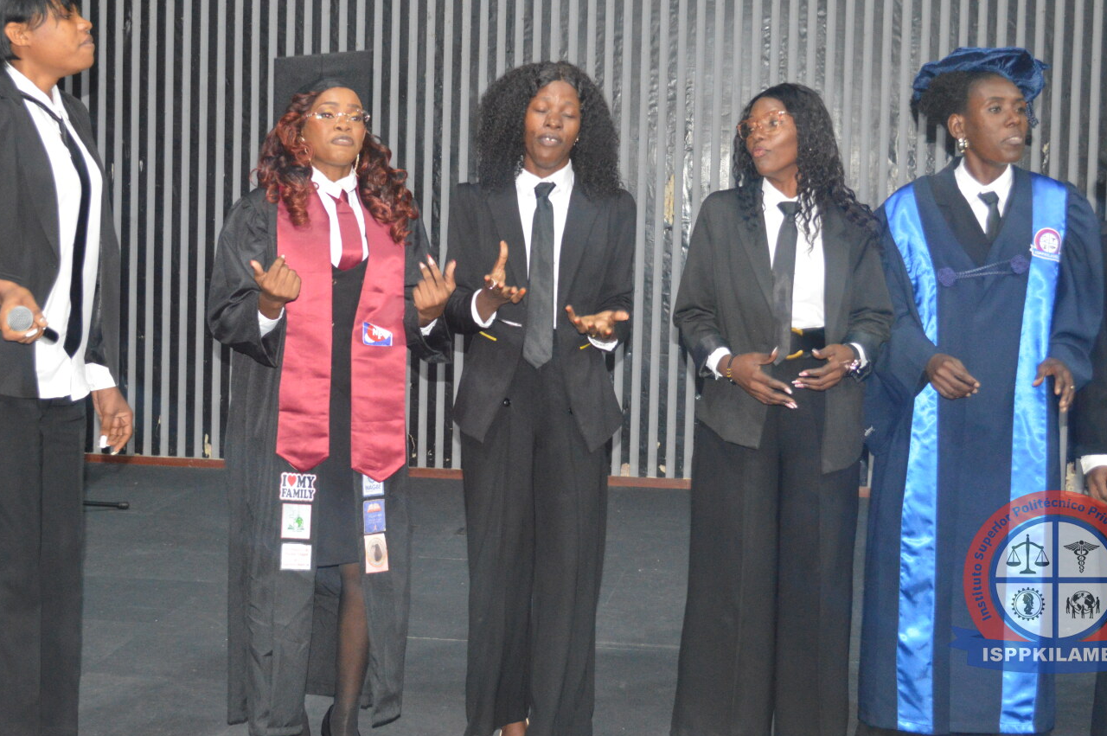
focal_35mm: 60
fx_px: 1843
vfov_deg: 22.5
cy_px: 286
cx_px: 506
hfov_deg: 33.4
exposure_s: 1/60
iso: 2200
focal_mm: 32
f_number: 4.8
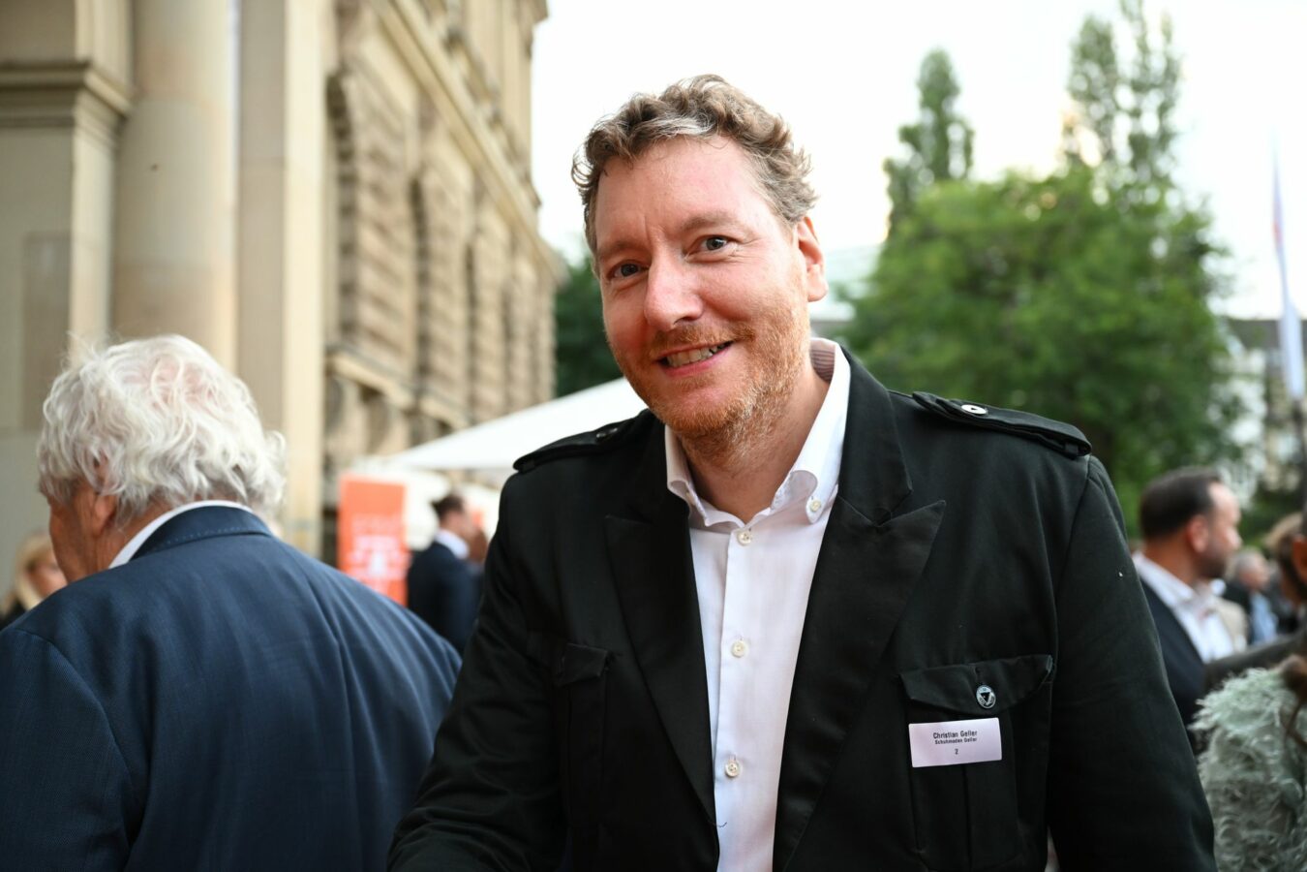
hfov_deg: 50.7
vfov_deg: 35.1
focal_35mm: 38
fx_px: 1380
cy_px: 436
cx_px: 654
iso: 1250
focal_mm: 38
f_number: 3.2
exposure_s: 1/250
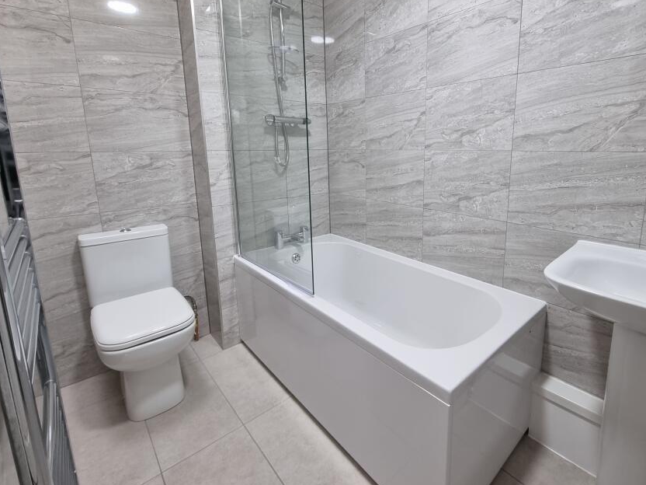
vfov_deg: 77.5
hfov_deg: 93.5
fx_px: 299
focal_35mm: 16
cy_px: 202
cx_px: 380
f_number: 2.2
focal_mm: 2.2
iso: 160
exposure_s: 1/50
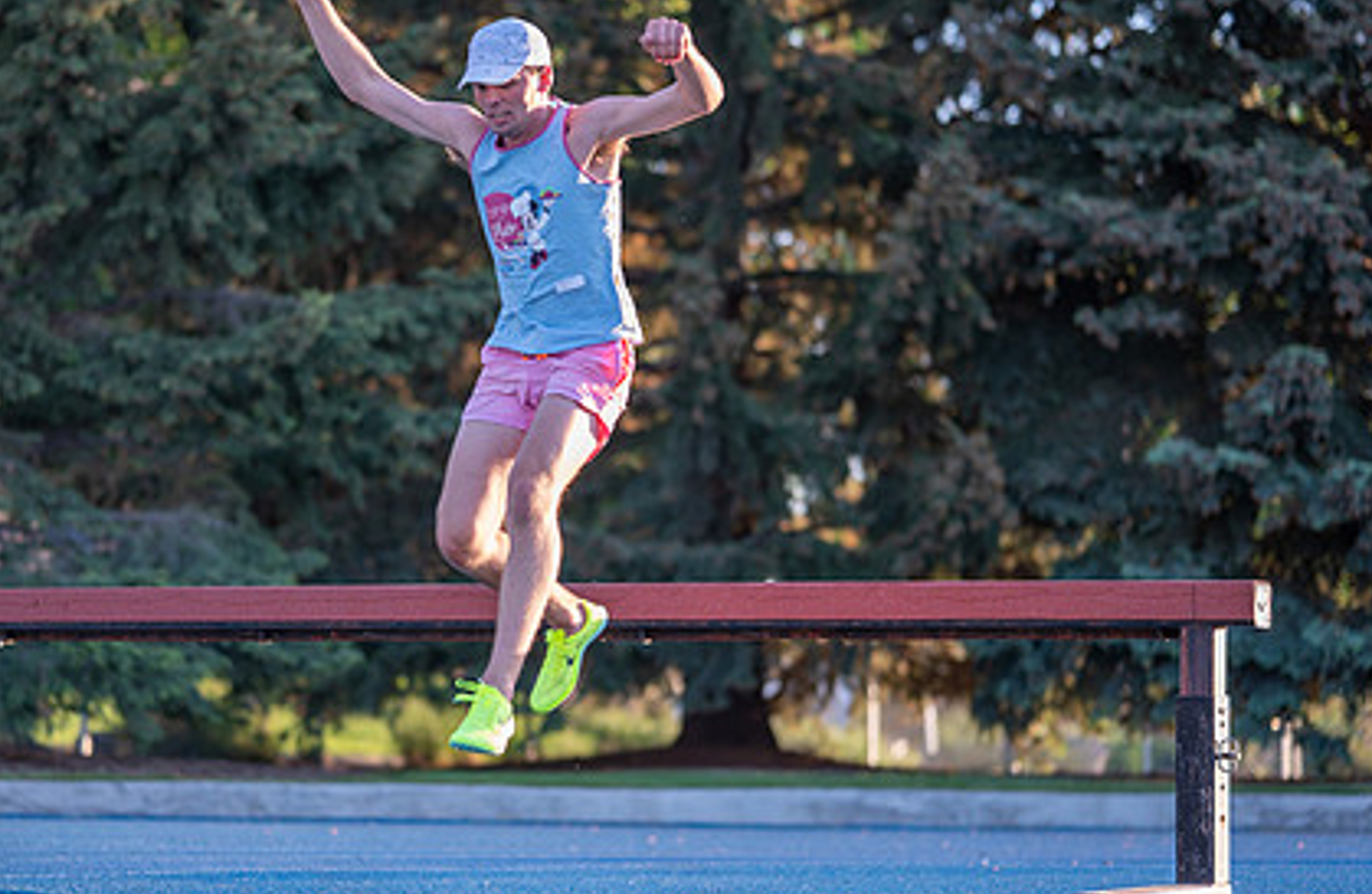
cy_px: 522
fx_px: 4844
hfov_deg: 16.1
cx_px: 528
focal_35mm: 128
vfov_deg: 10.5
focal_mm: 85
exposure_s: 1/500
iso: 100
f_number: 1.8
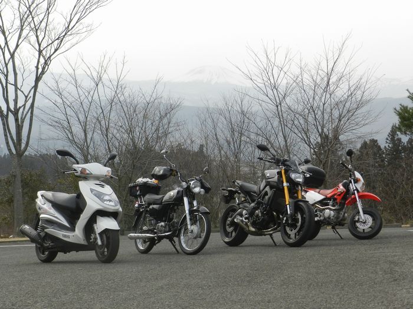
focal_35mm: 68
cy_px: 154
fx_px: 811
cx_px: 206
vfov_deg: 21.6
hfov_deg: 28.6
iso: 160
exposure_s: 1/500
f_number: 4.7
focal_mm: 12.1
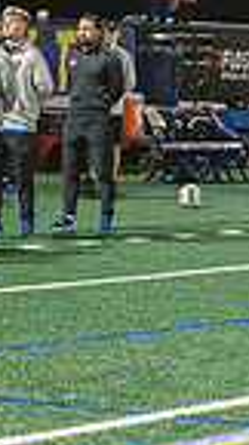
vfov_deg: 7.3
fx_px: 3469
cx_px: -556
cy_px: 91
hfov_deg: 4.0
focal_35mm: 294
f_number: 2.8
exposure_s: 1/200
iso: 2500
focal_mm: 70
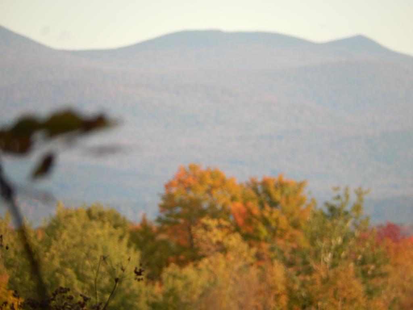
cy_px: 155
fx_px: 6132
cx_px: 206
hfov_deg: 3.9
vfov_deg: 2.9
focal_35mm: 514
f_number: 6.3
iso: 140
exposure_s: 1/125
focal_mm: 92.3
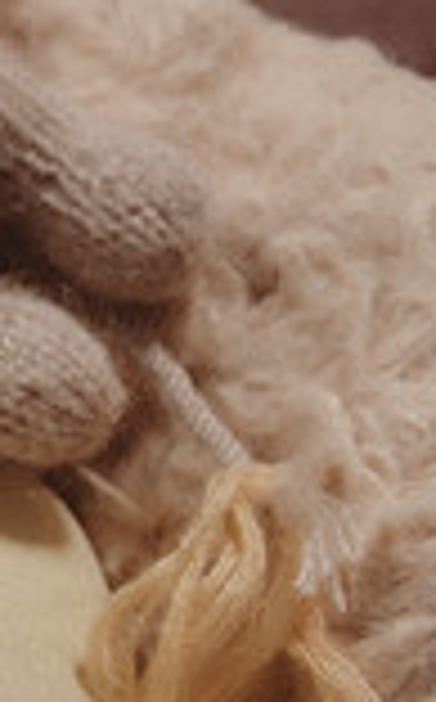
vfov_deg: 11.5
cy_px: 79
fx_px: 3473
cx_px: -818
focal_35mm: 182
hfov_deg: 6.6
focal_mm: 48
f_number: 2.8
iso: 100
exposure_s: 1/125
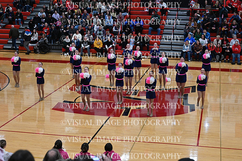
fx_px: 471
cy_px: 80
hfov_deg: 28.8
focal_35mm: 70
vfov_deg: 19.5
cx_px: 121
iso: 4000
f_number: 4
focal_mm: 70
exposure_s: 1/400
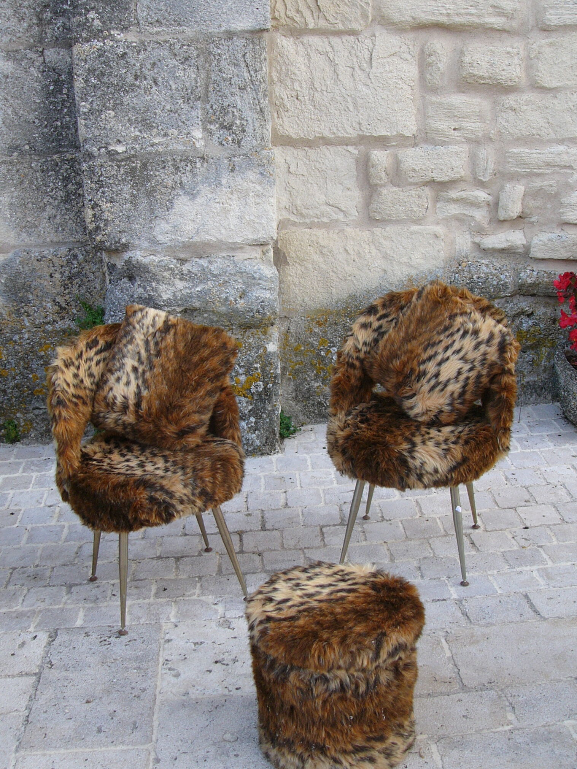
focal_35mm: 41
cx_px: 274
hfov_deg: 35.1
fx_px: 911
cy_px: 385
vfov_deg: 45.8
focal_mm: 6
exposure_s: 1/60
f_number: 2.8
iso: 75
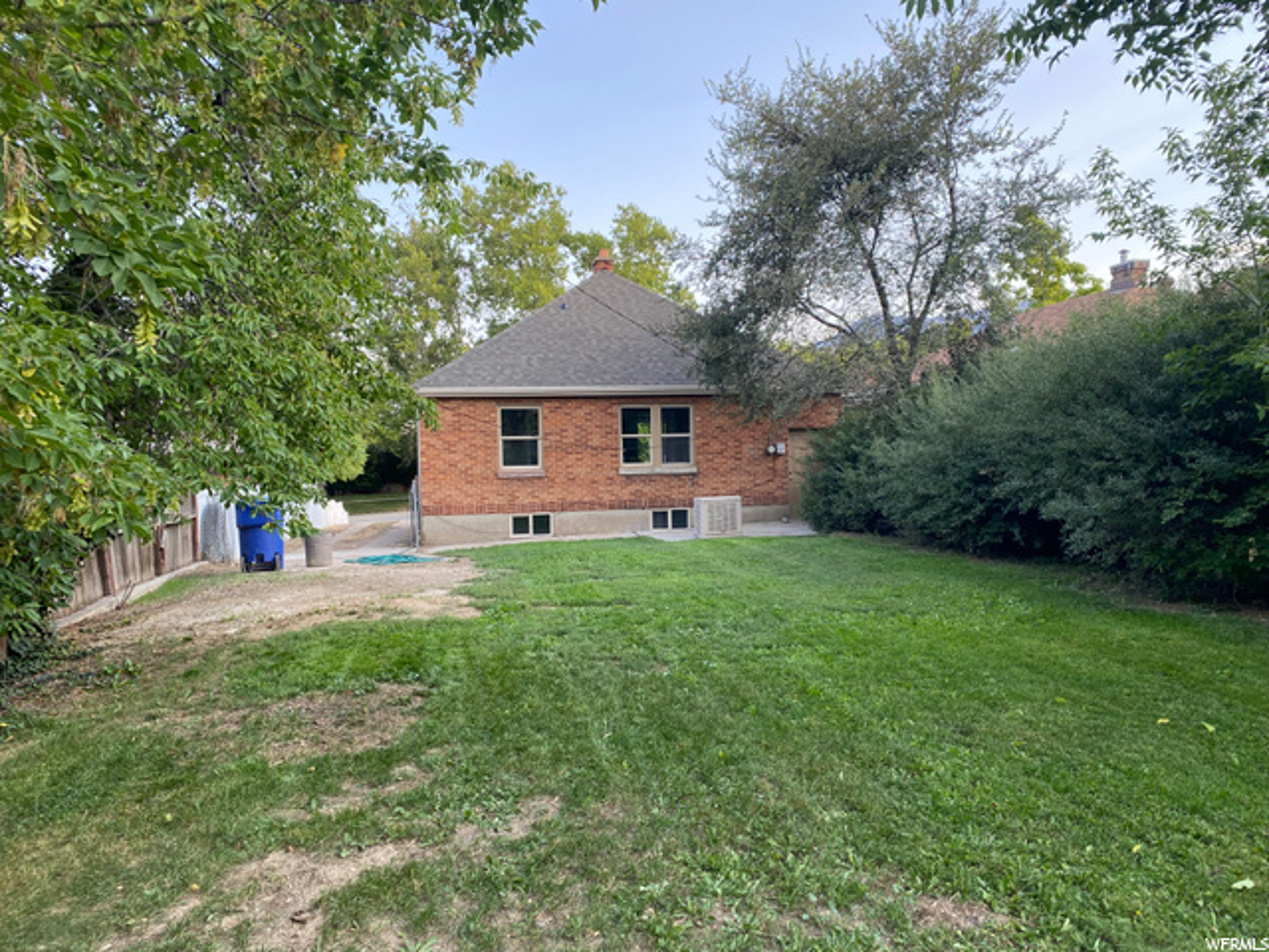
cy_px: 476
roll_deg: +0.1
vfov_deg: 53.1
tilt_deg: +2.4
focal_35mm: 26
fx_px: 953
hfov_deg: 67.3
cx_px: 634
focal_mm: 4.25
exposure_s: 1/243
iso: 32
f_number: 1.8
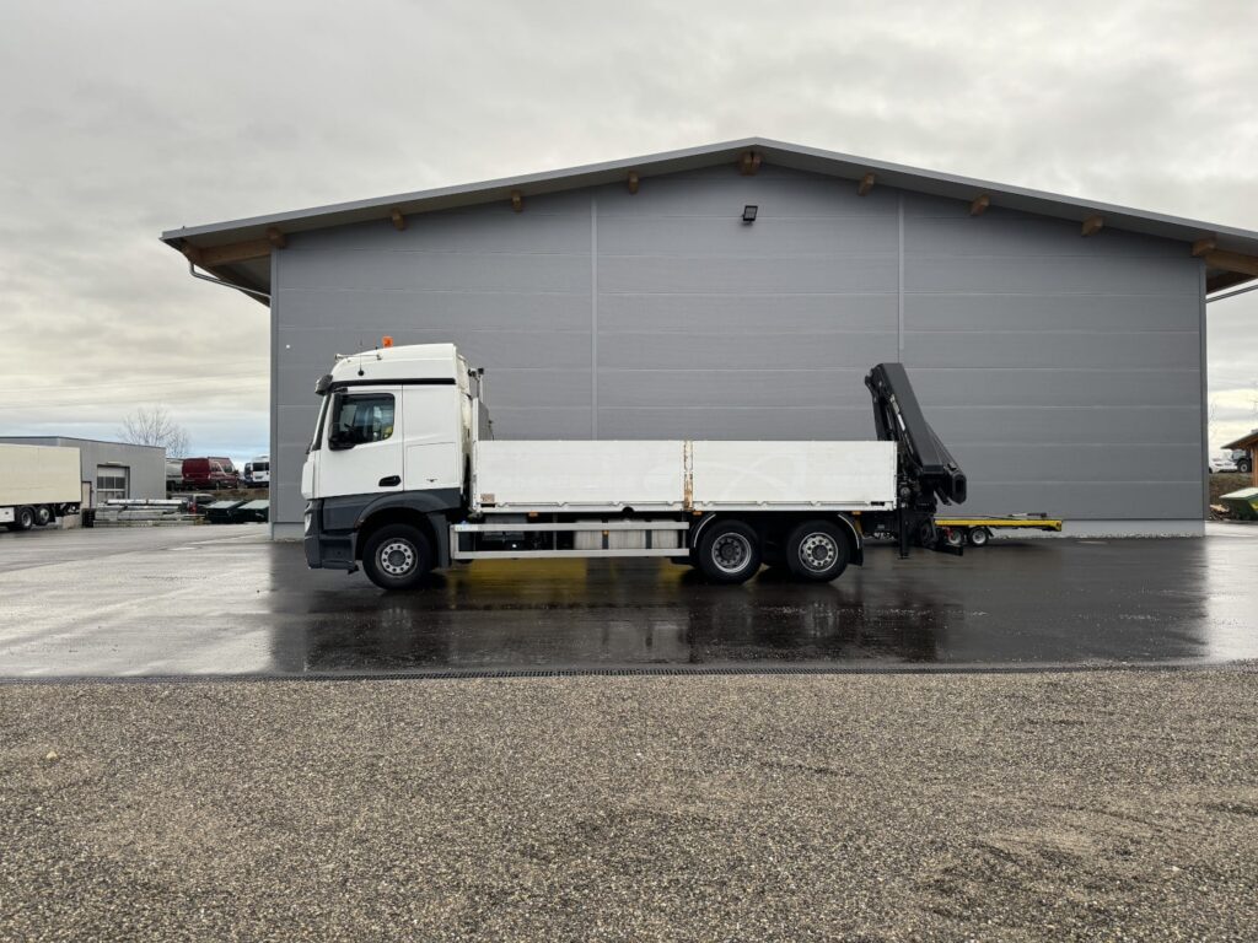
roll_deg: +0.4
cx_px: 629
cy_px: 472
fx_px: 872
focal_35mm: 24
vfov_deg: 56.8
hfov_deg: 71.6
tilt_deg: +1.6
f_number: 1.78
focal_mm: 6.86
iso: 125
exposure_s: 1/121
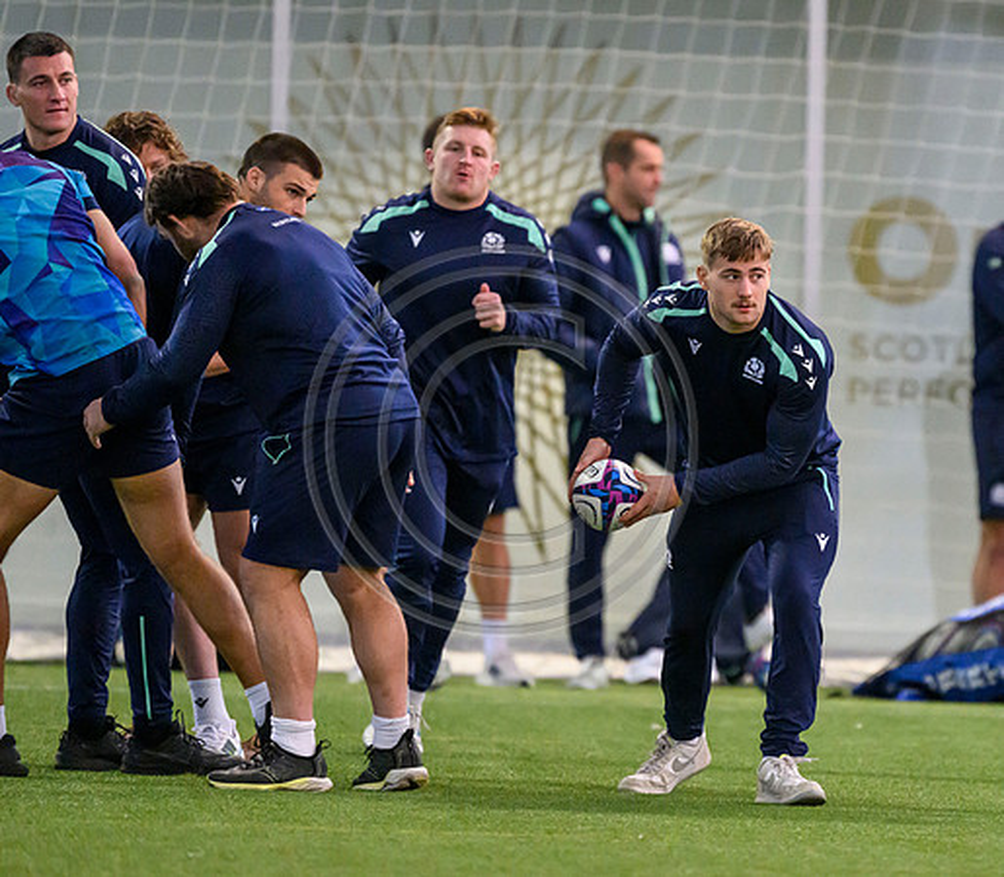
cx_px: 744
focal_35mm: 754
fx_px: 23234
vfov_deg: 2.2
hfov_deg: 2.5
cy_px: 483
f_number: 4
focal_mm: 560
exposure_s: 1/800
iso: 10000
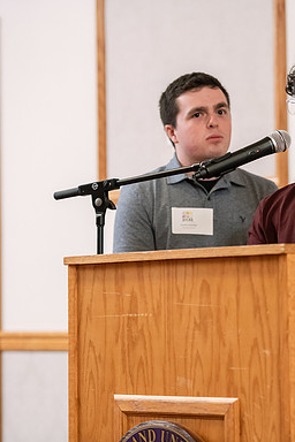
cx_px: 258
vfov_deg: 12.2
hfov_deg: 8.1
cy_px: 222
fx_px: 2077
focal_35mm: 169
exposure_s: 1/200
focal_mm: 112
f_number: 3.2
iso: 2500
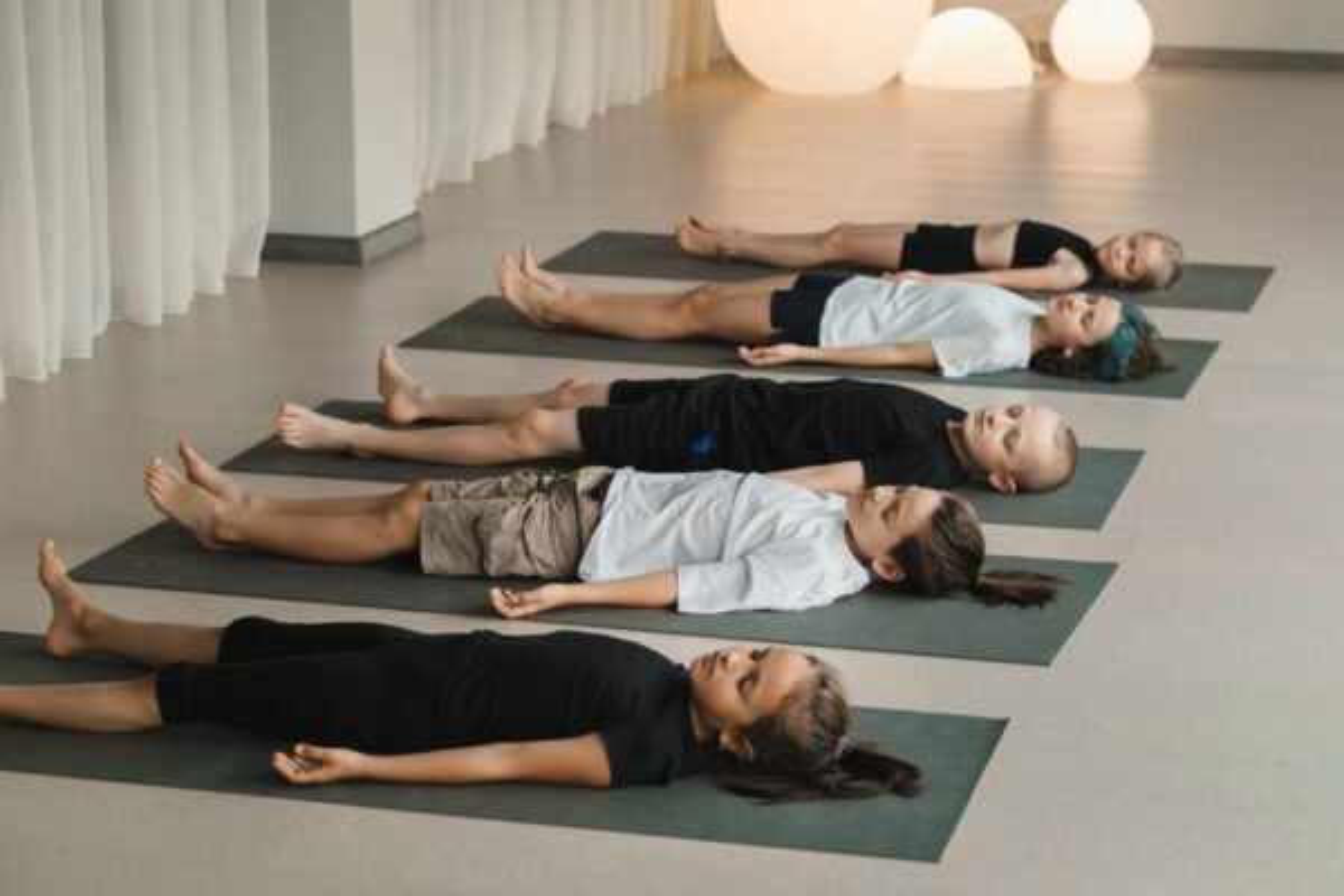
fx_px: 3136
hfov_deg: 24.2
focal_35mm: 84
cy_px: 448
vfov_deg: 16.3
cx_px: 672
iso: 500
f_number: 2.8
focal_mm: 56
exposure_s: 1/250
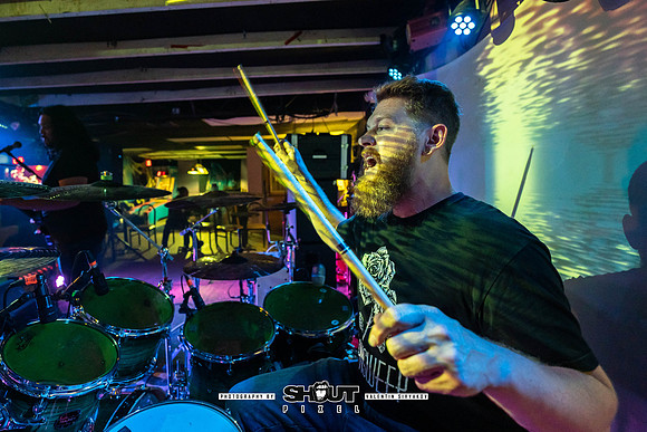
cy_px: 196
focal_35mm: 17
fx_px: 297
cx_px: 281
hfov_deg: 94.4
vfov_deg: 71.9
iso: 2500
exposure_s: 1/160
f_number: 2.8
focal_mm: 14
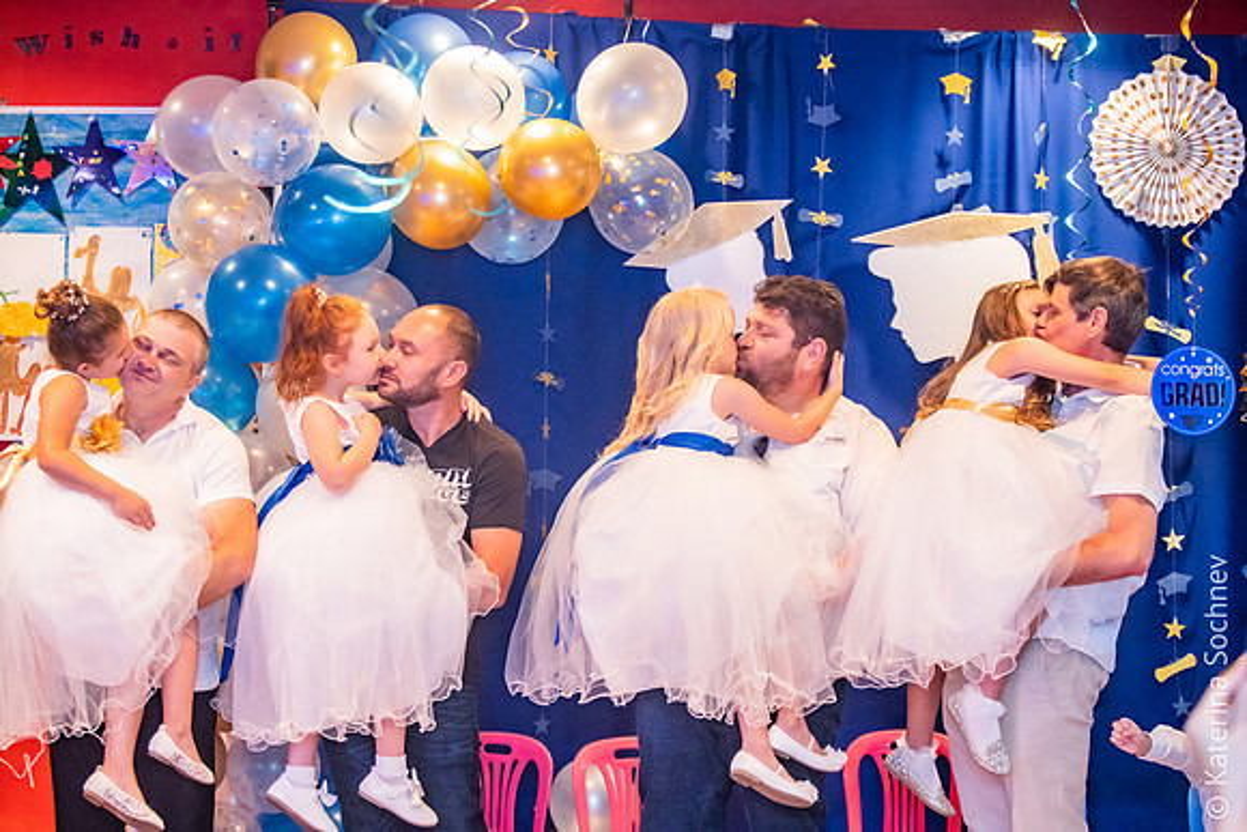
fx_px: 2434
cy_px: 417
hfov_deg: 28.7
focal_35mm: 70
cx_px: 623
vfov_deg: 19.4
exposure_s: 1/200
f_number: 2.8
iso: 3200
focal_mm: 70
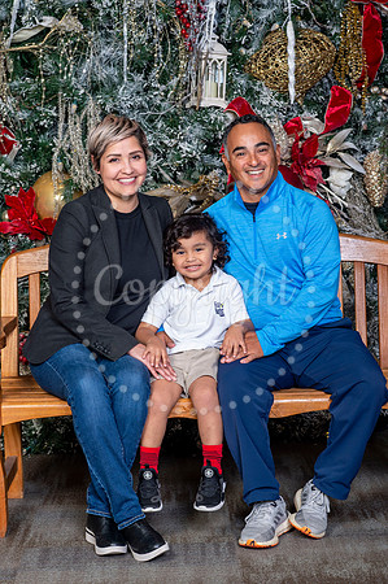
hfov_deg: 16.0
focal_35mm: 85
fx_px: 1377
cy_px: 292
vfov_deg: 23.9
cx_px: 194
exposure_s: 1/125
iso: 400
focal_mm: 85
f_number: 8
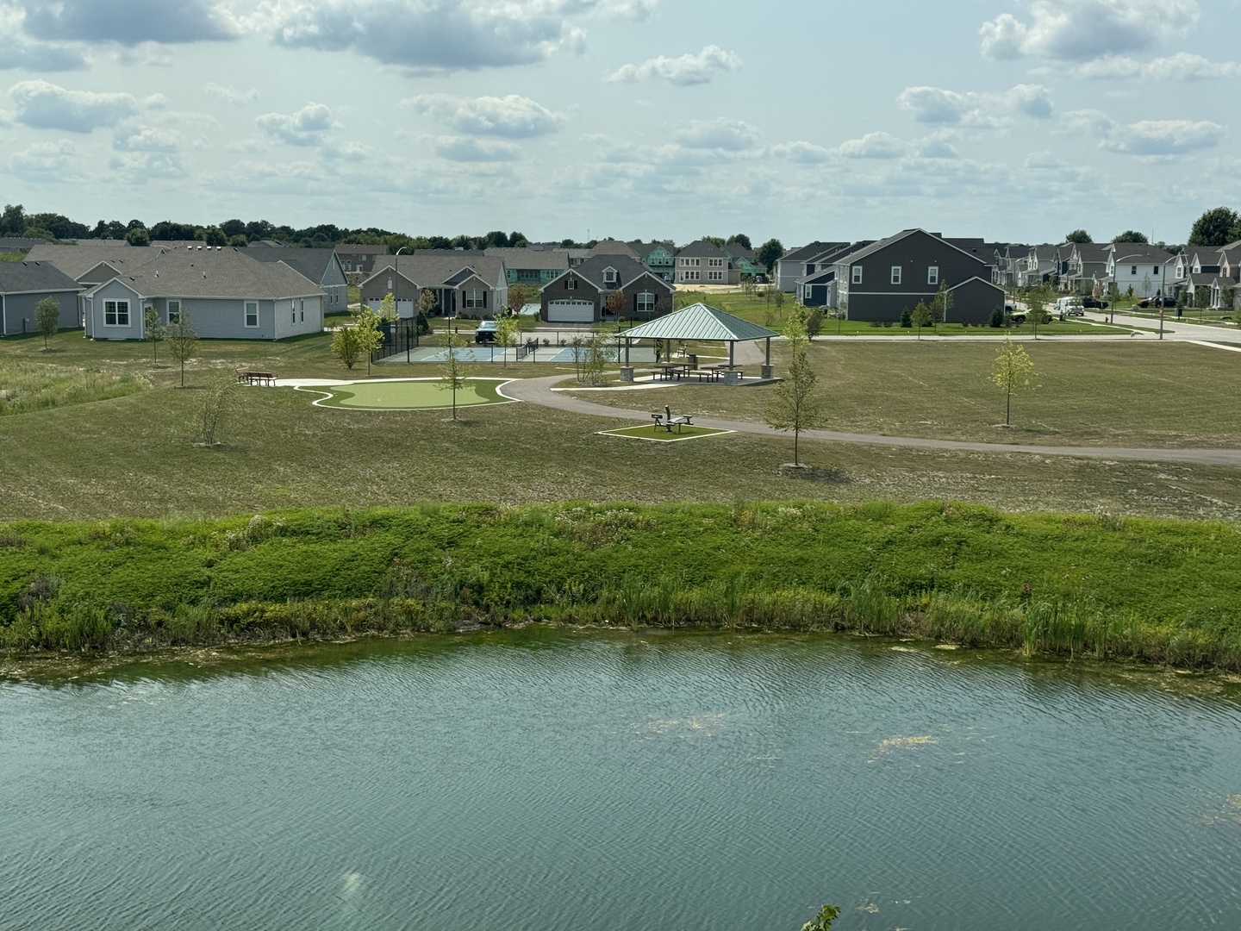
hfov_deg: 39.7
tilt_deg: -7.2
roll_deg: -0.5
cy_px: 466
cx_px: 620
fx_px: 1721
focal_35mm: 48
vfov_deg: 30.3
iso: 64
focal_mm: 6.76
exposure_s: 1/4975
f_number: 1.78
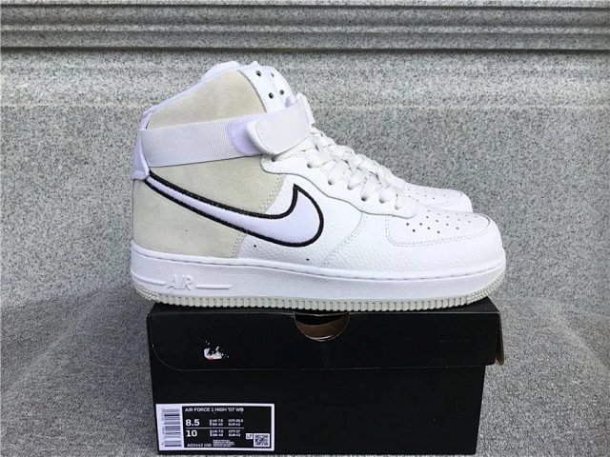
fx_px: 546
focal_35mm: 31
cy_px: 228
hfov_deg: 58.4
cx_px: 305
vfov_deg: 45.4
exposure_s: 1/413
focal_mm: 3.3
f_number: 2.4
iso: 25
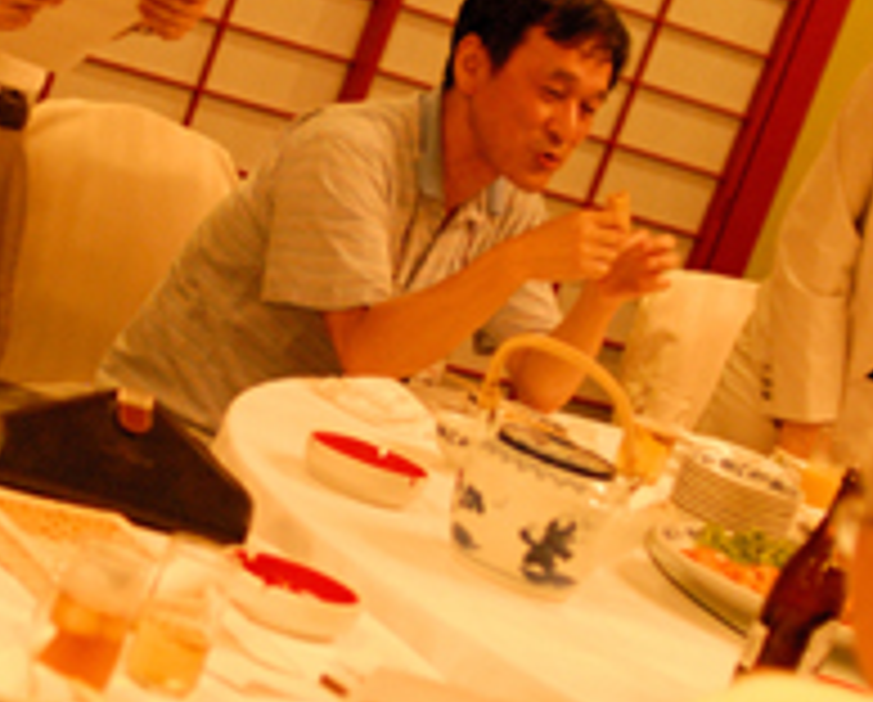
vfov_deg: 11.9
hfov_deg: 14.7
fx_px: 3366
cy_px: 308
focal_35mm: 130
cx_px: 194
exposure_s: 1/90
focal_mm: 28
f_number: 2
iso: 800
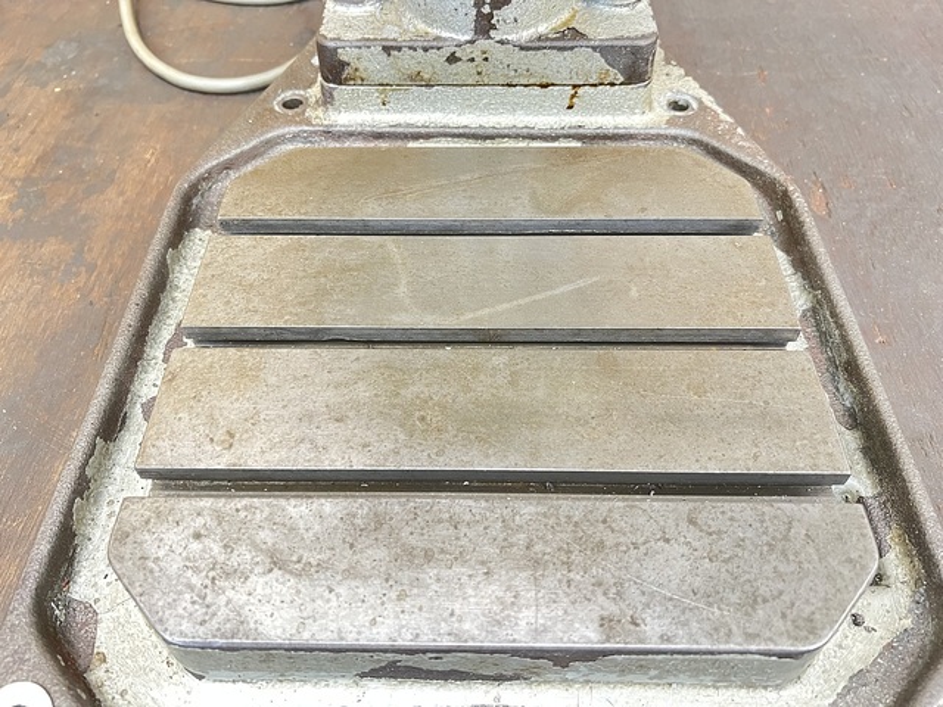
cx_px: 472
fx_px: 708
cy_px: 354
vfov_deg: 53.1
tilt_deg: -53.1
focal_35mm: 26
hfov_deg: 67.3
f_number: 1.5
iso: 800
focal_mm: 5.7
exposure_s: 1/30
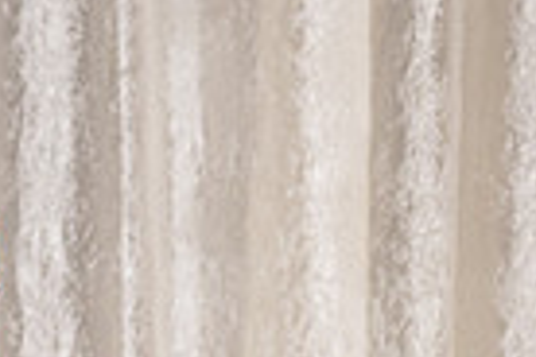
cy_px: 1143
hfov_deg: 8.1
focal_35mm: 226
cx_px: -916
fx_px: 3365
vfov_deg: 5.6
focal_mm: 32
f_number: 5
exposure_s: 1/200
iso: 800
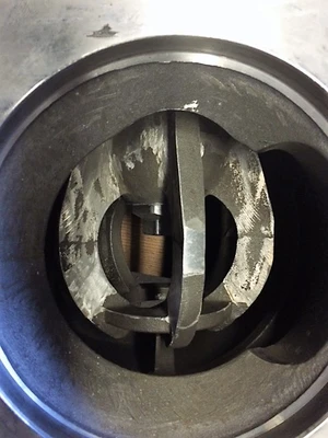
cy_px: 219
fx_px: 366
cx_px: 164
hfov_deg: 48.2
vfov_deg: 61.7
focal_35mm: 29
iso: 250
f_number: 2.2
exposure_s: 1/15
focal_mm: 4.15
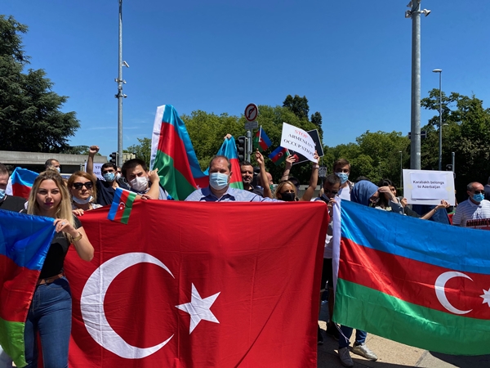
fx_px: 368
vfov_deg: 53.1
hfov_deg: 67.3
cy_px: 184
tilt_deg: -1.0
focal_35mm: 26
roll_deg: -1.0
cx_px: 245
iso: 32
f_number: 1.8
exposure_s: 1/2571
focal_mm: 4.25
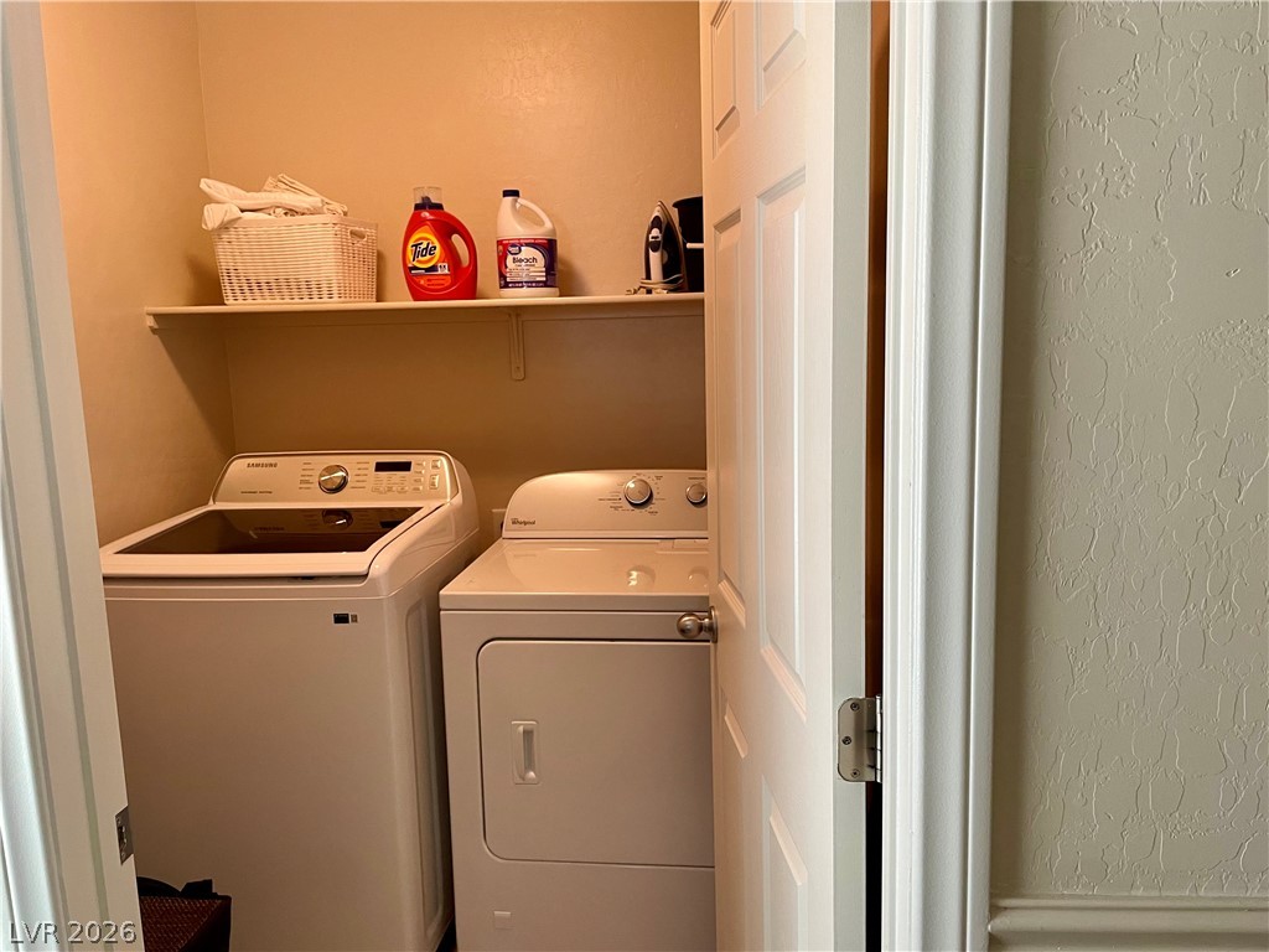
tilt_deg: -7.8
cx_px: 634
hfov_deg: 67.3
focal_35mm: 26
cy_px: 476
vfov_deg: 53.1
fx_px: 953
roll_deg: +2.7
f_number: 1.6
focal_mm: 4.2
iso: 125
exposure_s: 1/60
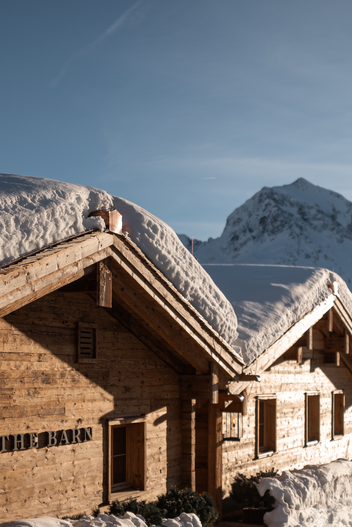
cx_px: 218
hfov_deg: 20.9
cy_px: 407
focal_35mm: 65
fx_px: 953
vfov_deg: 30.3
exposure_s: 1/8000
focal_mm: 35
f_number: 1.4
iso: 50
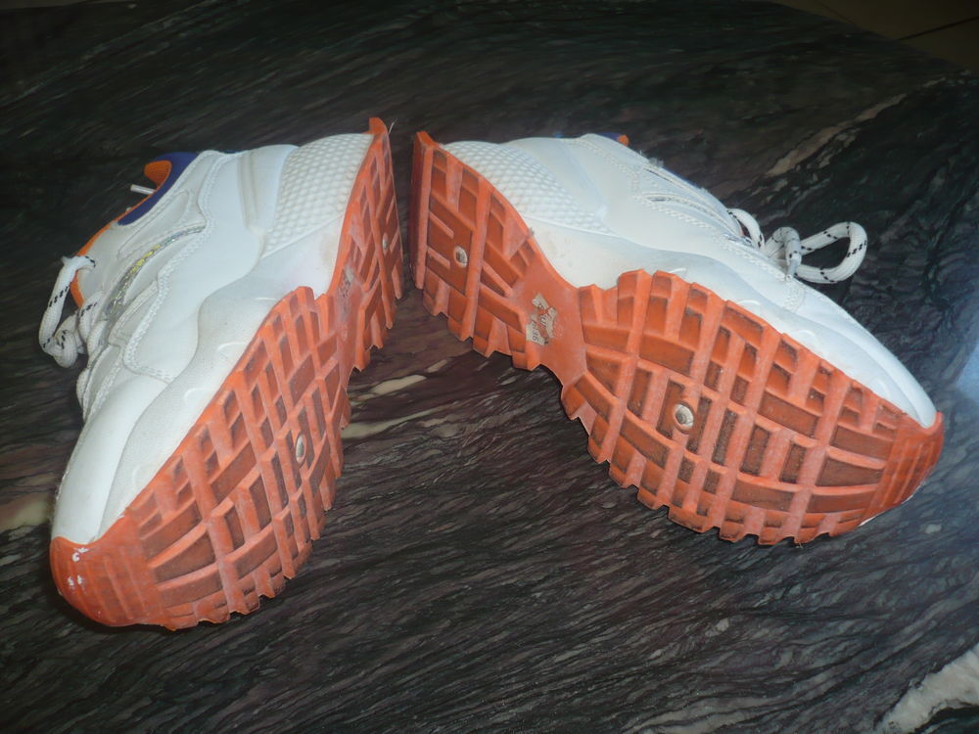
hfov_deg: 52.6
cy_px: 367
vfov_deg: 40.7
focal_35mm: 35
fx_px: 990
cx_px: 490
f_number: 2.8
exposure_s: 1/30
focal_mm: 5.8
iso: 100
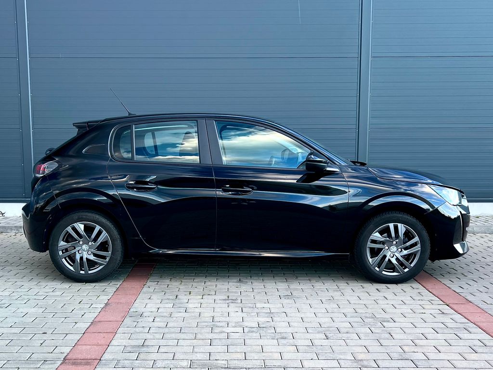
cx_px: 246
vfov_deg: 53.1
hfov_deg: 67.3
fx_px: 370
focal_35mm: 26
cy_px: 185
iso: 80
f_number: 1.5
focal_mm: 5.7
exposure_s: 1/121
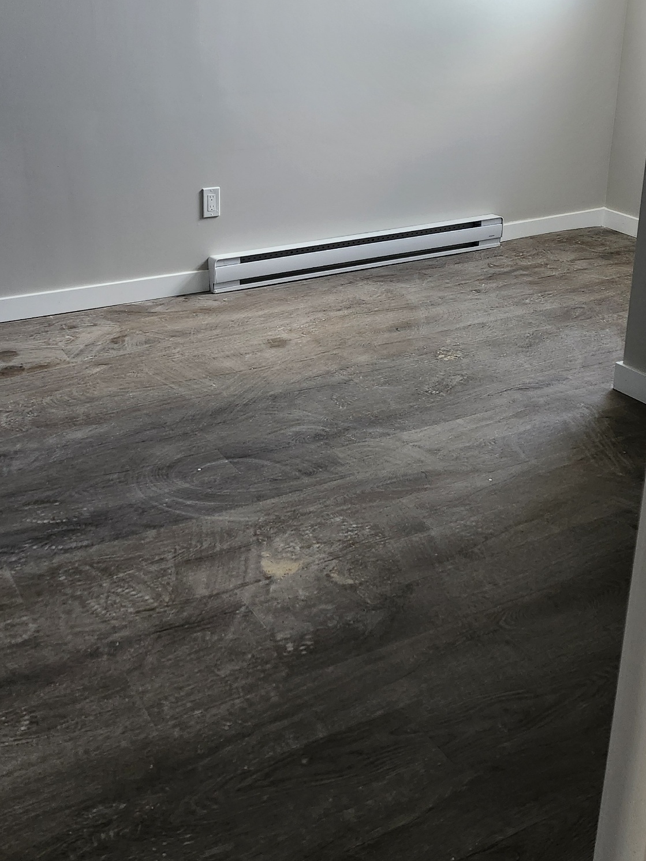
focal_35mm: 37
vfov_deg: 49.4
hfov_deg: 38.5
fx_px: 921
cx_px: 252
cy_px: 300
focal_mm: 5.54
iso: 500
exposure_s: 1/120
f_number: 1.8
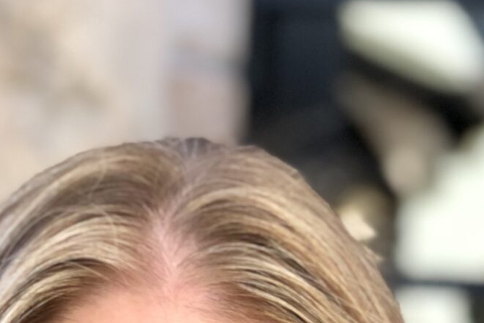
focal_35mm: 210
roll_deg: -1.4
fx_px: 2824
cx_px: 223
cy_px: 723
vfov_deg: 6.3
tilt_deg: -5.7
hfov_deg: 9.8
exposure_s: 1/60
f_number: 2.4
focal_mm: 6
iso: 20
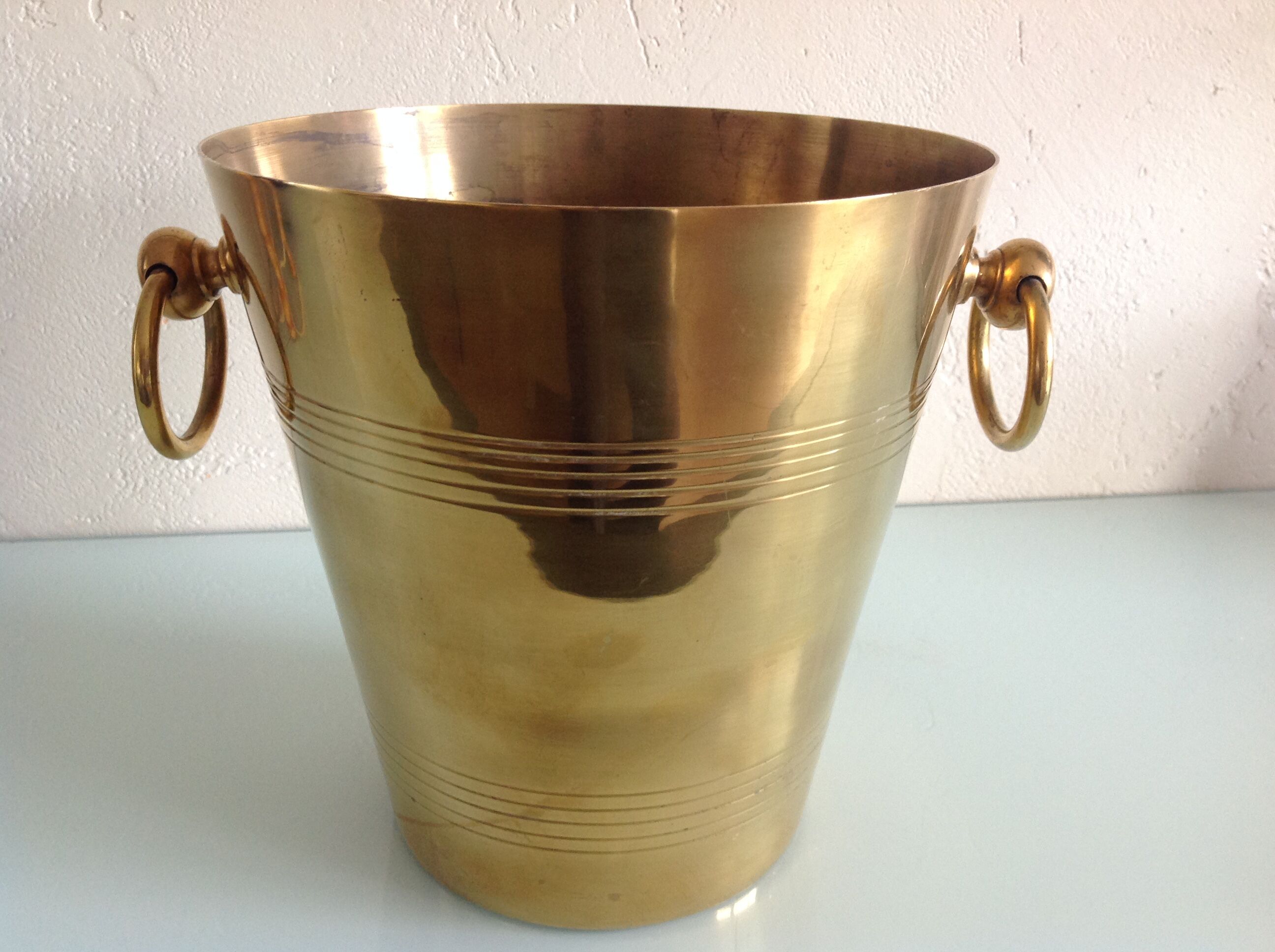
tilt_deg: -22.8
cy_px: 476
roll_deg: -1.0
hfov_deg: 52.7
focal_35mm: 35
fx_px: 1287
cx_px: 638
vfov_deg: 40.6
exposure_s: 1/15
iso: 100
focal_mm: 4.28
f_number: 2.4
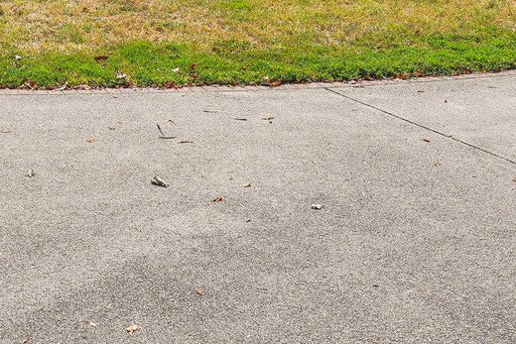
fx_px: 903
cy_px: -288
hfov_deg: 29.8
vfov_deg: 17.3
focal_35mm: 63
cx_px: 4
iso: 100
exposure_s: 1/640
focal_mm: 16
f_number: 7.1
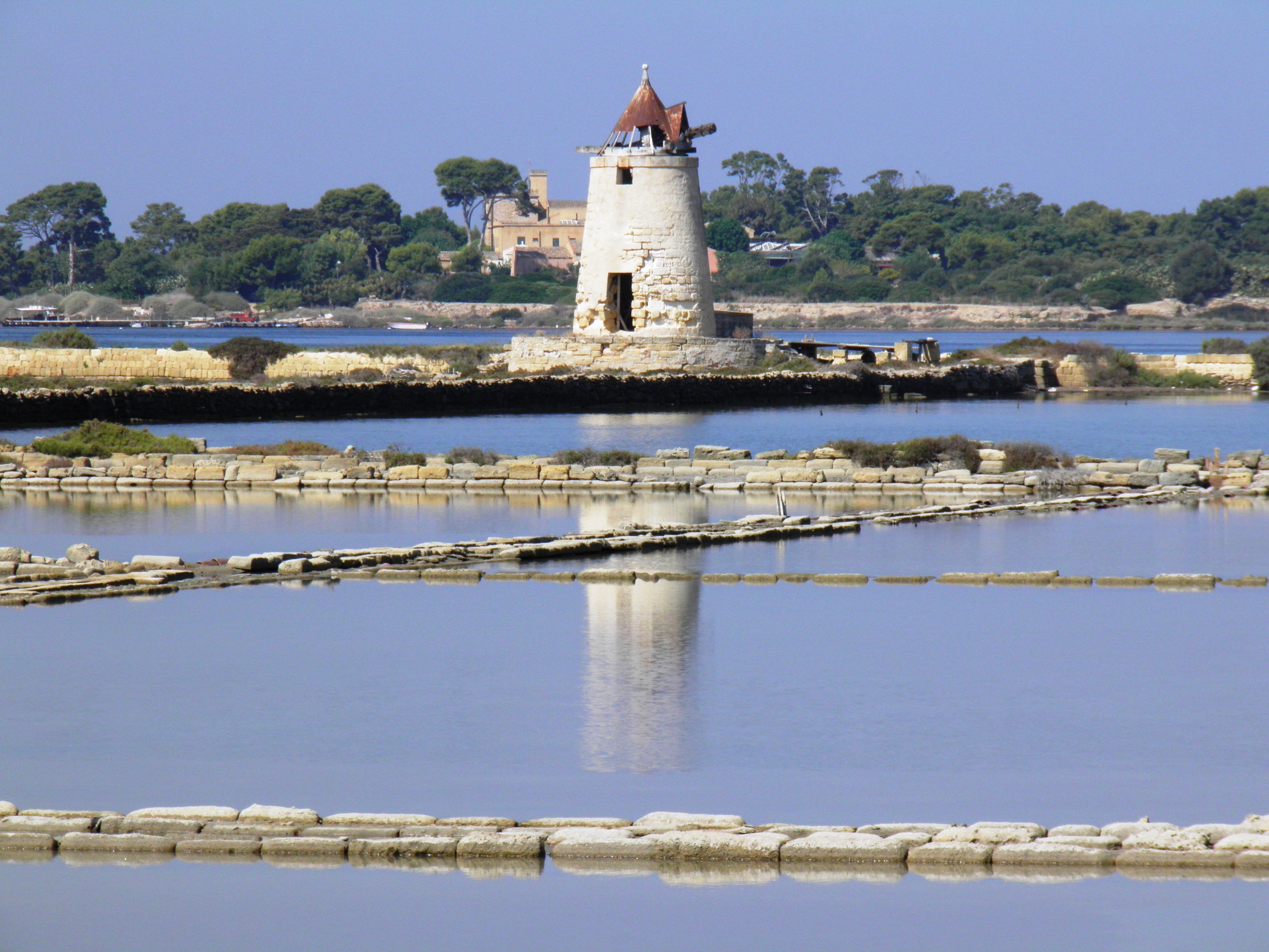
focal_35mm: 256
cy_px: 476
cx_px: 634
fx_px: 9385
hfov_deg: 7.7
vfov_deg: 5.8
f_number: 5.9
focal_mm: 46
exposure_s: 1/800
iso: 100
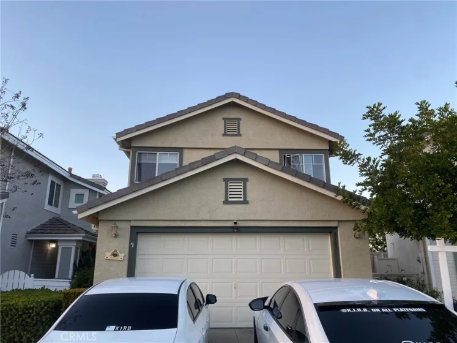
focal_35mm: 26
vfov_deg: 53.1
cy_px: 172
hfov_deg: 67.3
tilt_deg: +14.4
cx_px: 228
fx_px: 343
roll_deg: -0.3
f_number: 1.8
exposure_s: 1/247
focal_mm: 4.25
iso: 32
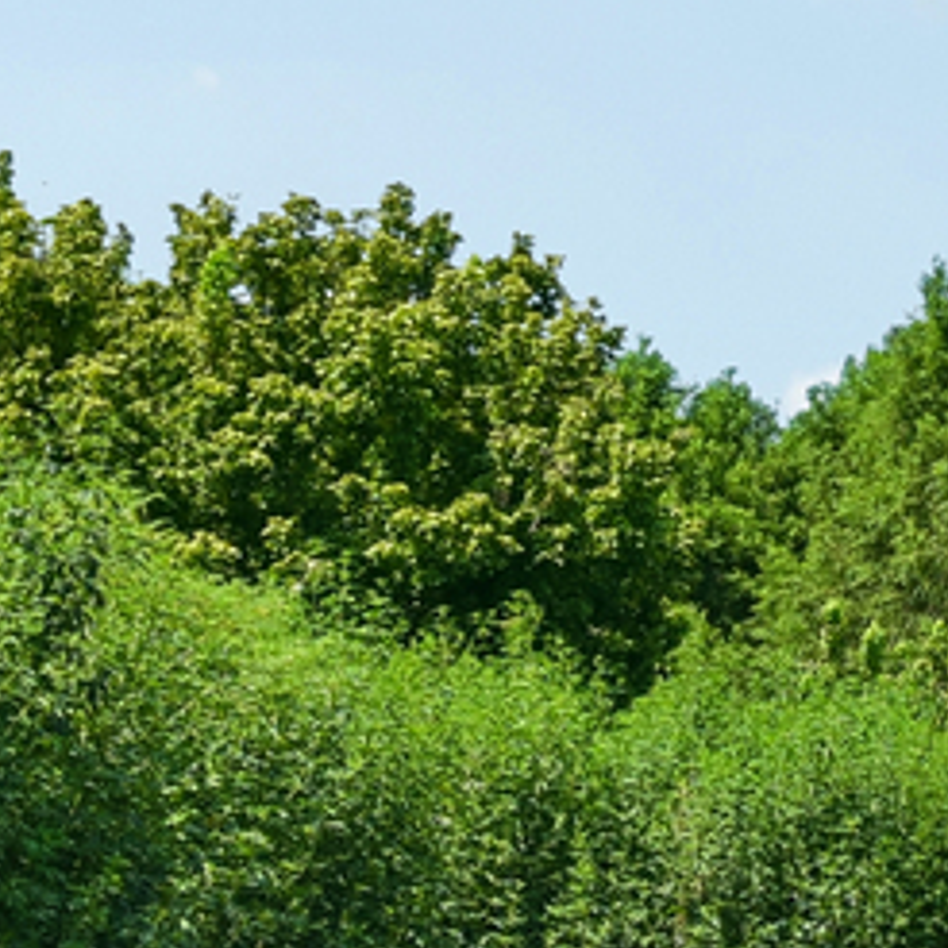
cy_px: 513
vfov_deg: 18.3
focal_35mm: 95
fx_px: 2943
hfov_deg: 12.6
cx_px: 2489
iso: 400
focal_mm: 17
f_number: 8
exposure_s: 1/320
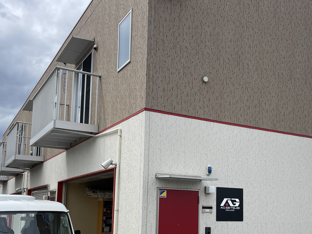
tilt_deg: +7.1
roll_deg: -1.1
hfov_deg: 44.4
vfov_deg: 33.8
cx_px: 196
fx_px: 379
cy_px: 170
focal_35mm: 42
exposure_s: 1/3861
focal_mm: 4.2
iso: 32
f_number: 1.6
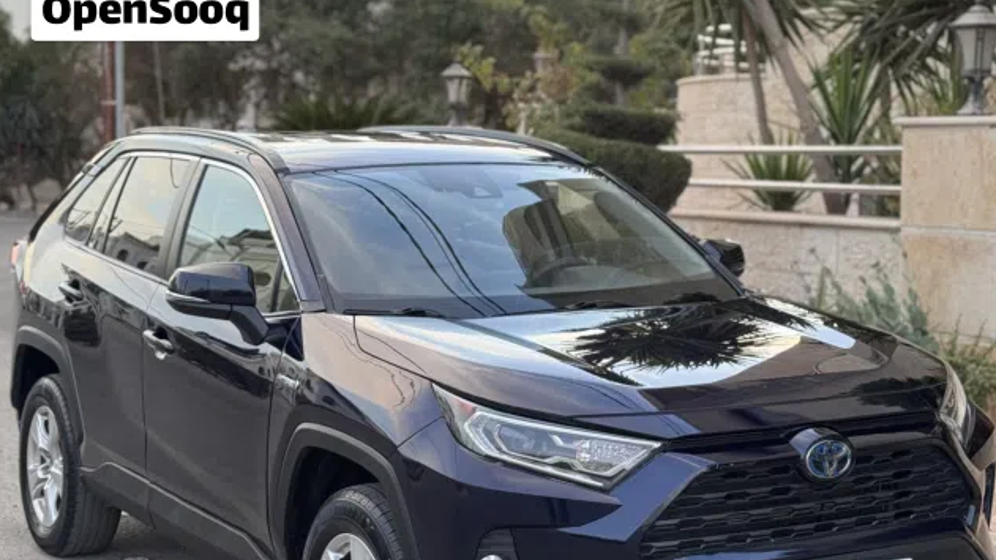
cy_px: 268
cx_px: 497
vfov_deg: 22.6
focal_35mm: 53
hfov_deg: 39.2
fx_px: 1400
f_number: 1.78
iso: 125
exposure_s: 1/60
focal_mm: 6.76
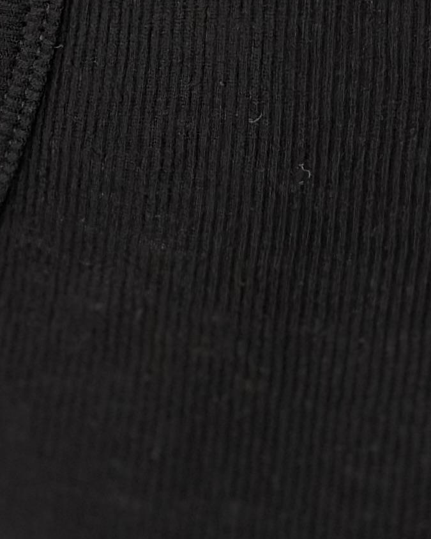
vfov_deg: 8.6
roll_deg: -2.8
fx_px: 3570
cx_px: 450
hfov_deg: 6.9
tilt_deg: -11.8
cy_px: 69
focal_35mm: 224
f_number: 1.78
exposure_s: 1/100
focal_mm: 6.86
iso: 200
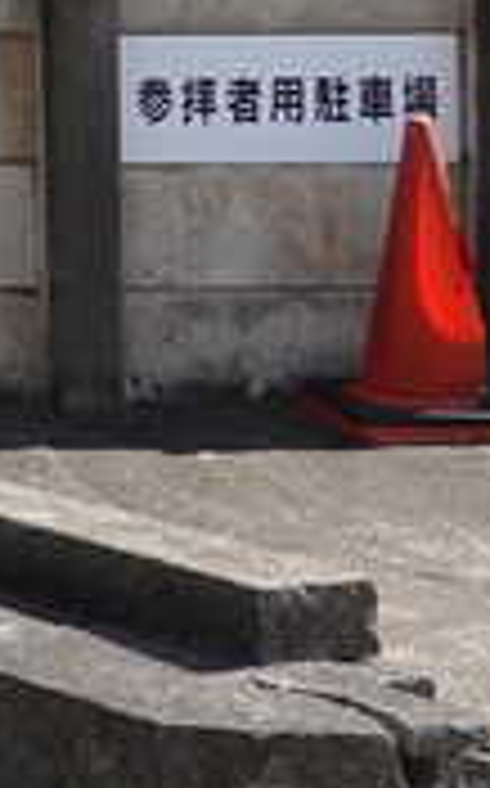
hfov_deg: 6.2
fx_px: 3834
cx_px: -1385
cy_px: -317
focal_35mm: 179
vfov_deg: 11.3
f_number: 5.6
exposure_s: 1/250
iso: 125
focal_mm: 11.29
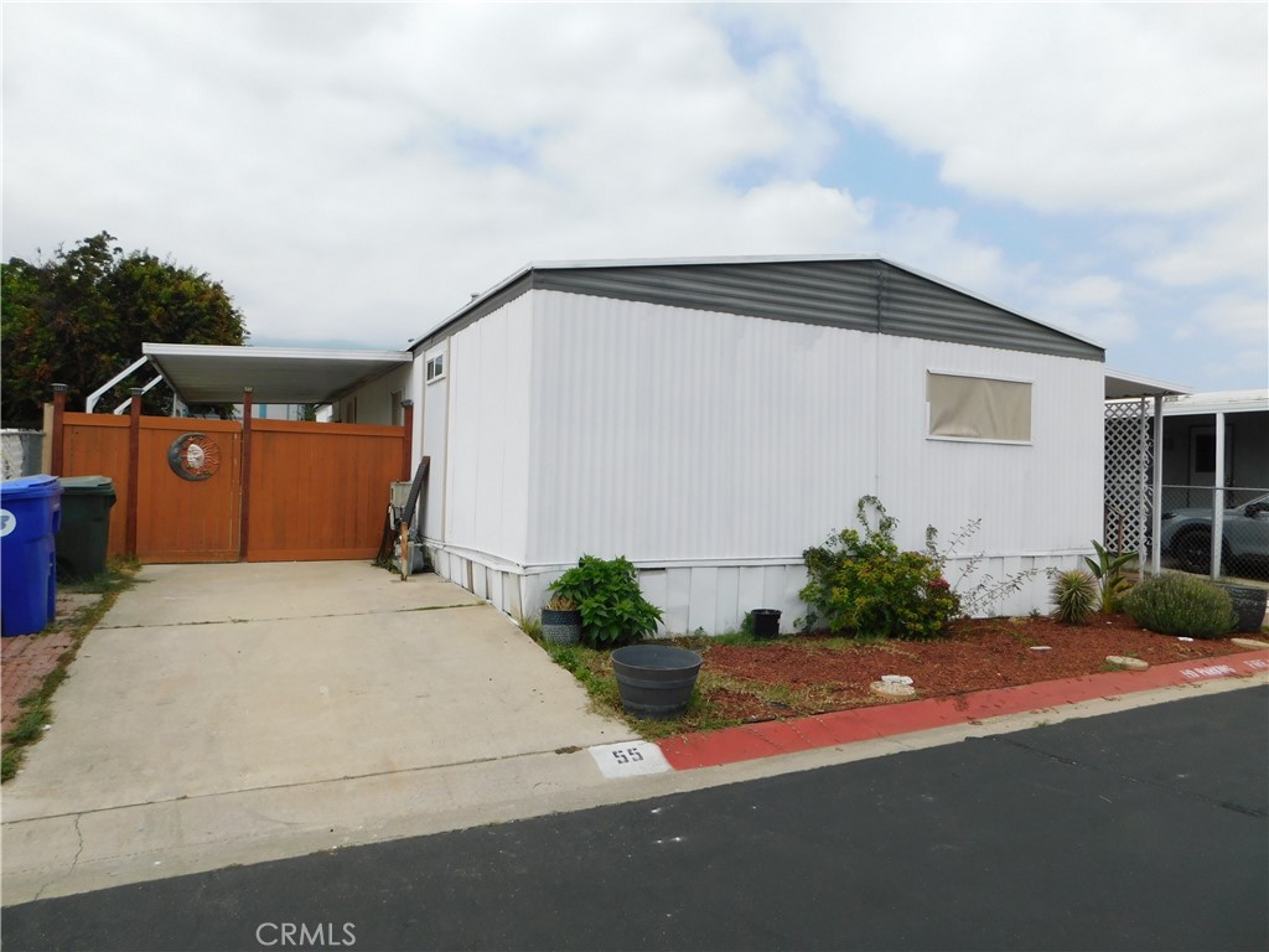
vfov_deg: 58.9
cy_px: 476
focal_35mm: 23
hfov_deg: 73.9
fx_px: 843
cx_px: 634
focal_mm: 4
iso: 125
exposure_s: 1/1250
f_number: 3
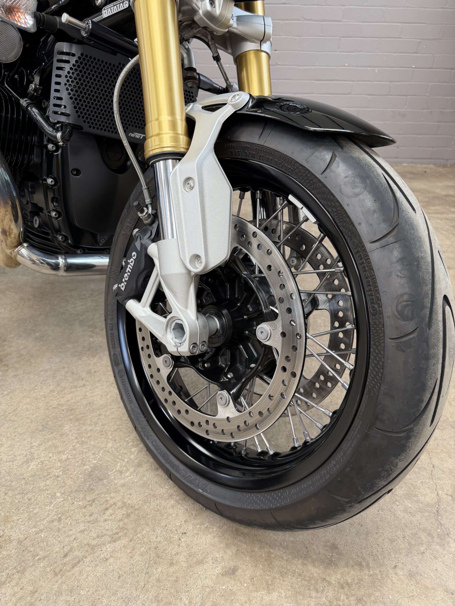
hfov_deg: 56.8
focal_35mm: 24
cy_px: 303
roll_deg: -1.0
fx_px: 421
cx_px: 228
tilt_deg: -30.2
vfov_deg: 71.6
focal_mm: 6.76
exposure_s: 1/50
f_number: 1.78
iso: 125
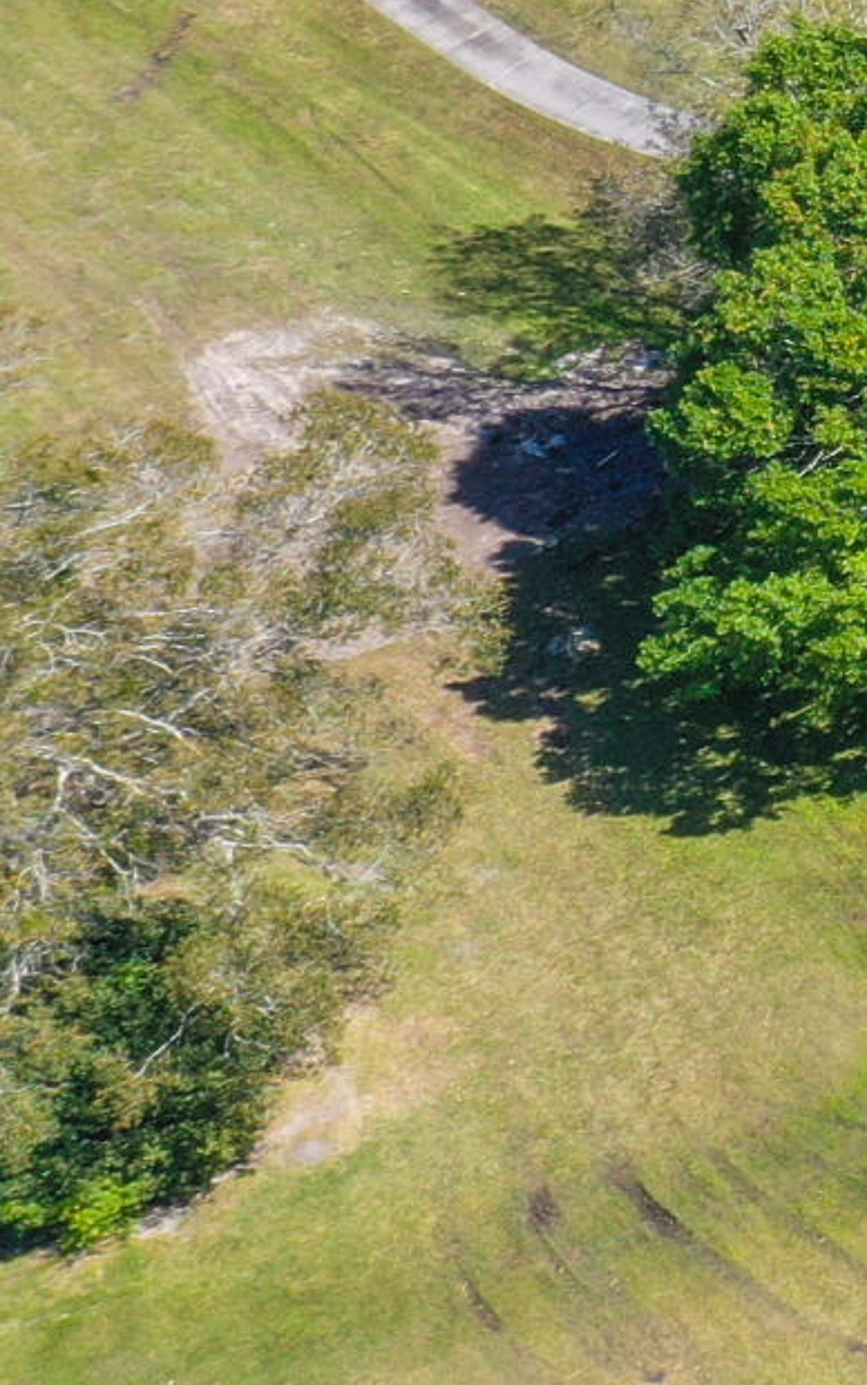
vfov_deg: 14.8
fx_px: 5212
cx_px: 2976
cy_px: -152
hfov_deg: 7.7
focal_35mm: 138
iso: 100
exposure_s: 1/400
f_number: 5
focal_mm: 10.26
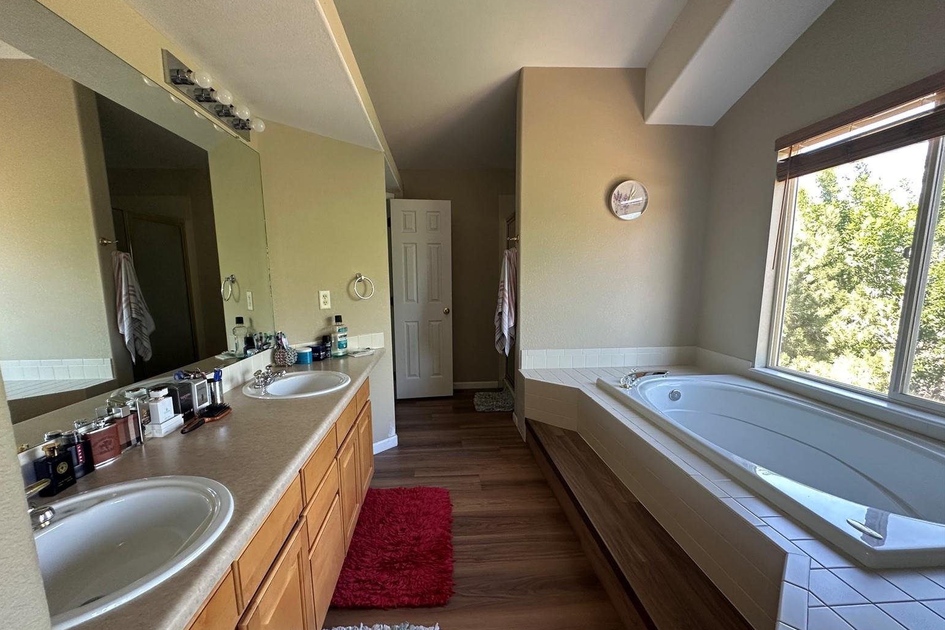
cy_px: 338
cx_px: 459
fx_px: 394
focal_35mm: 15
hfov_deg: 100.4
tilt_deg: -8.8
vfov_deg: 77.2
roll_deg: +1.2
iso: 200
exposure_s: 1/99
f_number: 2.2
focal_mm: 2.22
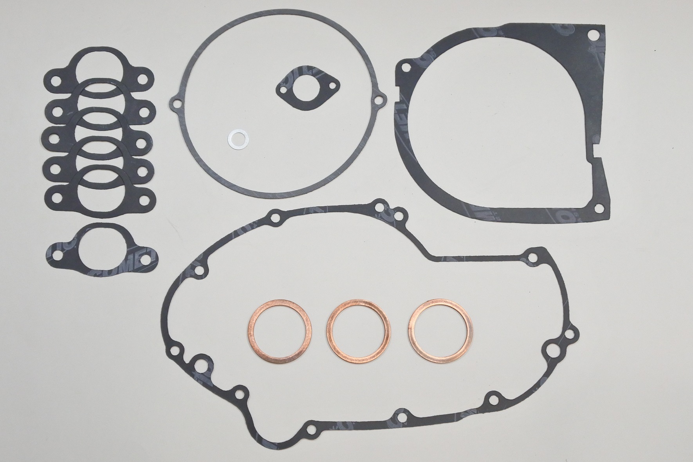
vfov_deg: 28.1
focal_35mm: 48
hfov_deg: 41.1
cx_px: 346
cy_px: 231
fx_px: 924
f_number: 4.5
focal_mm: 18
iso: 800
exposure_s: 1/125
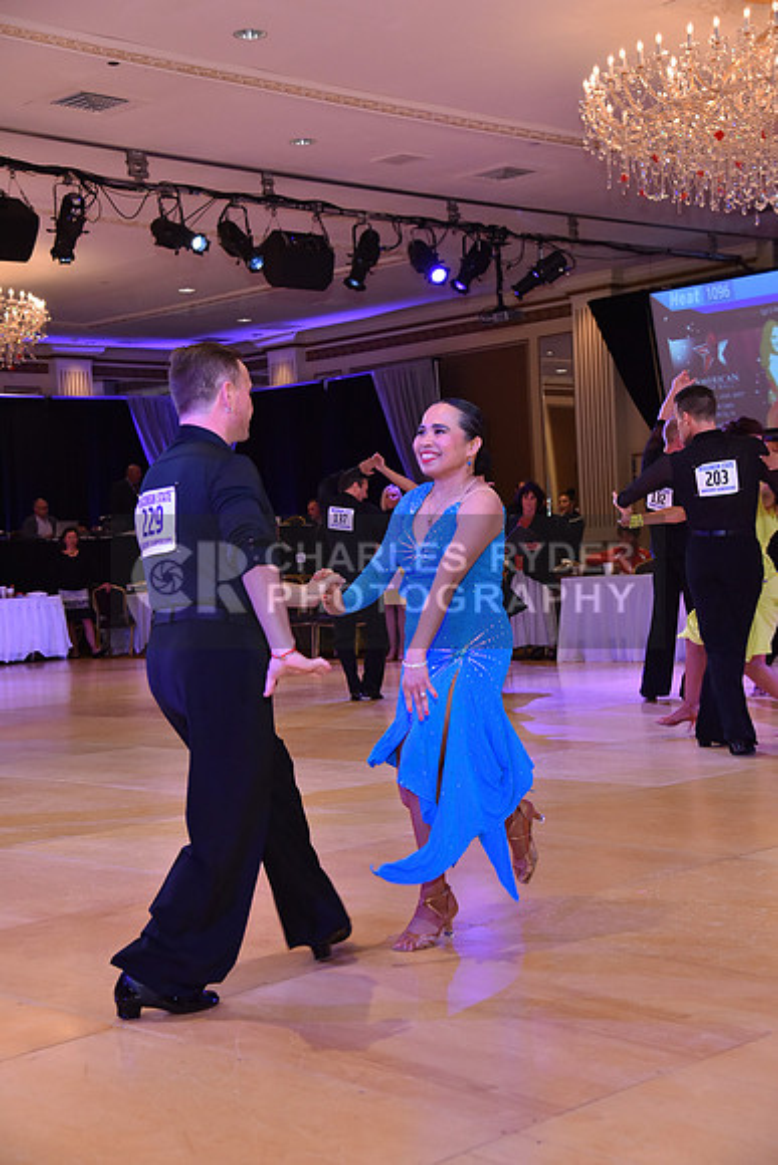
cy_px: 582
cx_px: 389
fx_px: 1782
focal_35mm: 55
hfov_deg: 24.6
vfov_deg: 36.2
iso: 1600
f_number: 5
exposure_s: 1/250
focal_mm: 55
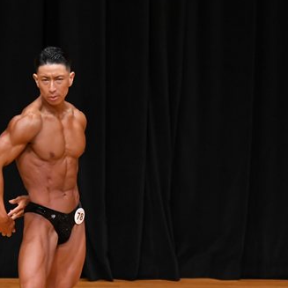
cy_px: 216
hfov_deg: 3.4
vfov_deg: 3.4
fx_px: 4829
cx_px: 58
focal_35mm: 513
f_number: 5.6
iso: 3200
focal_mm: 170
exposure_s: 1/400
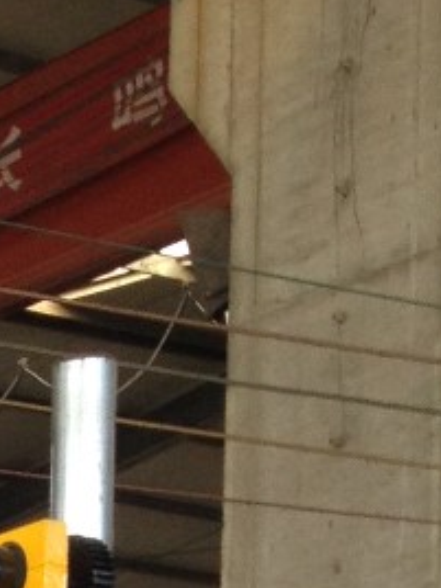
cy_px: 1593
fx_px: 3550
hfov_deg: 6.7
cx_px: -706
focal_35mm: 209
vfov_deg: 8.4
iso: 64
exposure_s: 1/60
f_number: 2.4
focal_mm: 4.28
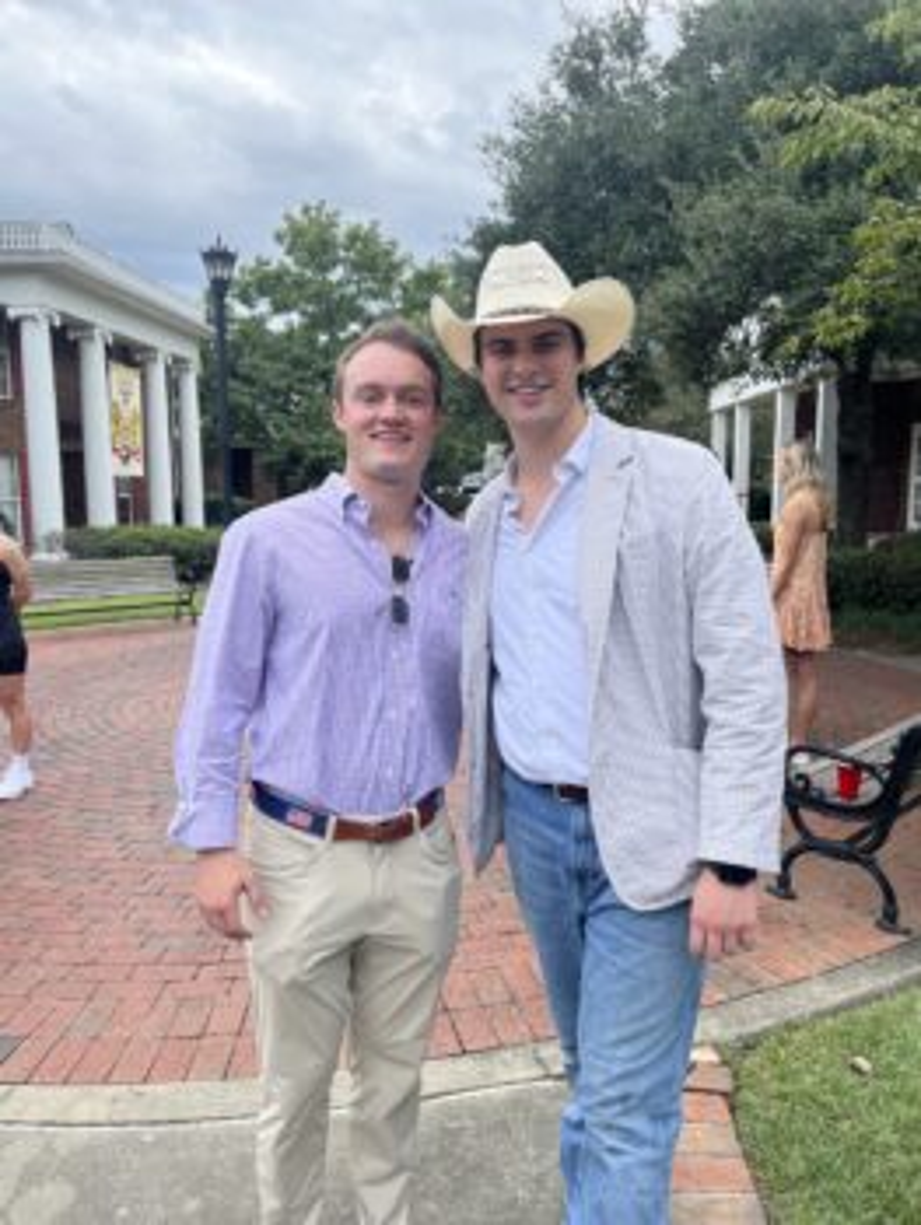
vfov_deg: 67.3
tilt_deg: -8.0
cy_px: 612
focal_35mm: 26
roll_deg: +1.0
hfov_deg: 53.1
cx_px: 460
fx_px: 921
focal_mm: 5.1
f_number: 1.6
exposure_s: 1/1355
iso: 50
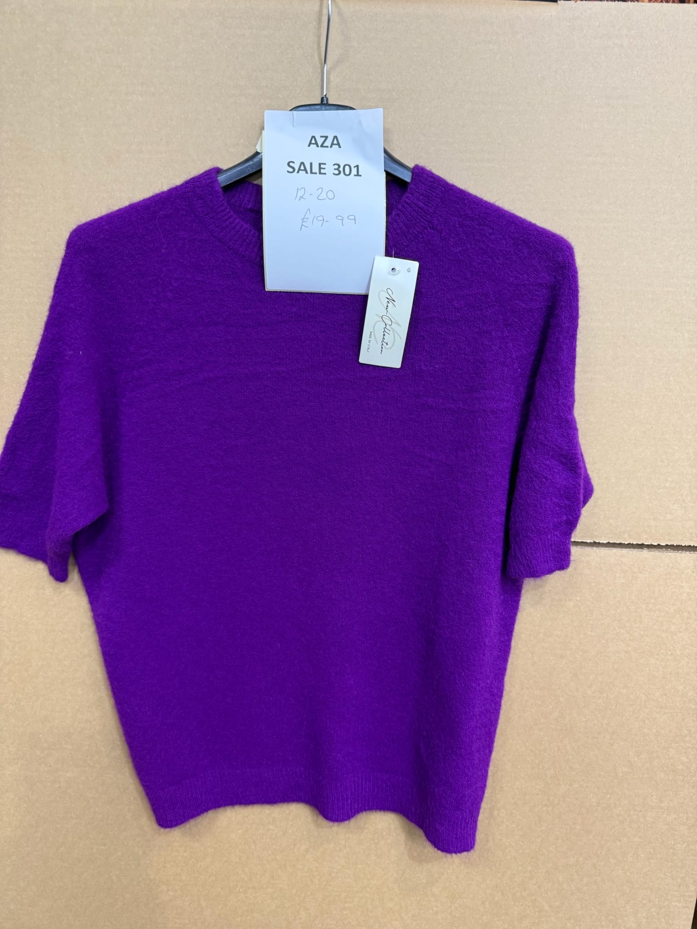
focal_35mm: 24
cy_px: 464
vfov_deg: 71.6
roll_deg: -3.2
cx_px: 348
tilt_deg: -23.1
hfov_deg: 56.8
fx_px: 644
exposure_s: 1/50
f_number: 1.78
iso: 250
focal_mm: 6.76
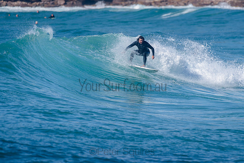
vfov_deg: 2.2
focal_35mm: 613
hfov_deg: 3.4
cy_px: 64
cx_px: 136
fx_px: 4154
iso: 140
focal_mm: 500
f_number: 5.6
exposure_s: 1/2000
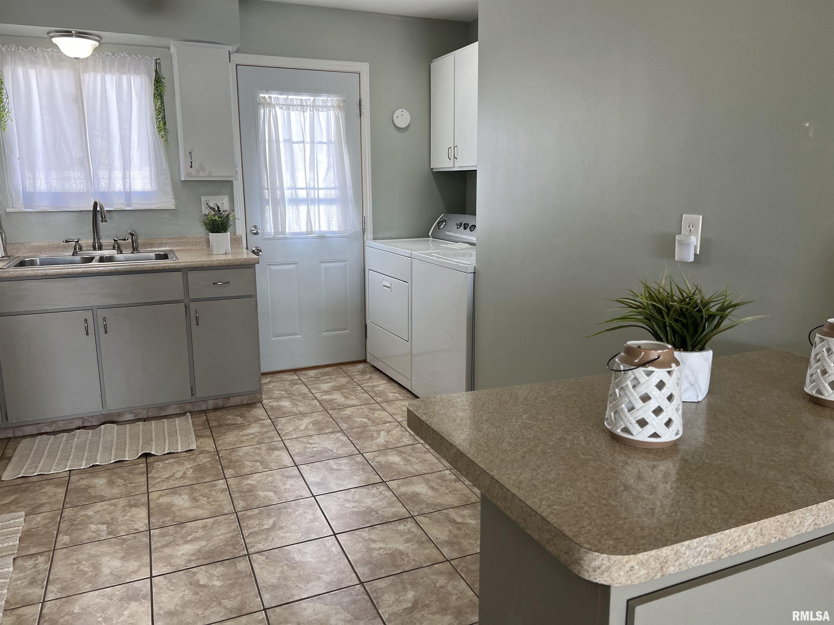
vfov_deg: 53.1
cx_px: 417
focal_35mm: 26
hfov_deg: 67.3
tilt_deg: -12.1
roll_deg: +0.7
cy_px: 312
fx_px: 626
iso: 100
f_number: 1.5
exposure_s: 1/120
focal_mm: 5.7
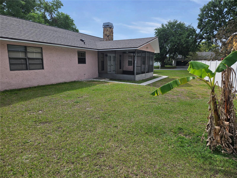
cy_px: 89
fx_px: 157
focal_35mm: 23
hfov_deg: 73.9
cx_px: 118
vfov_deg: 58.9
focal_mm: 5.4
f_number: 1.8
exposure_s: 1/2169
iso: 25
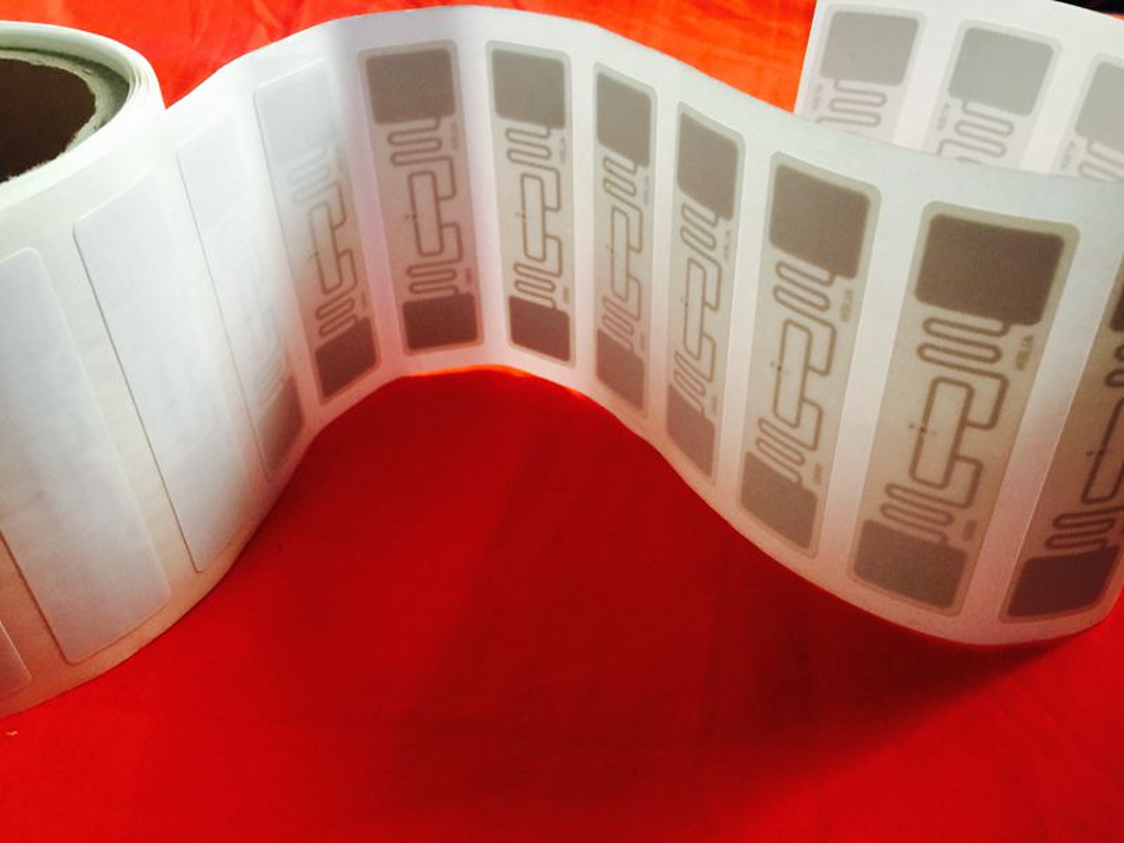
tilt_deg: -40.1
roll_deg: -0.1
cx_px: 562
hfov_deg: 61.7
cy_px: 422
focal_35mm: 29
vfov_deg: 48.2
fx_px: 942
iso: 80
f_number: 2.2
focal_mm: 4.15
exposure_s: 1/17
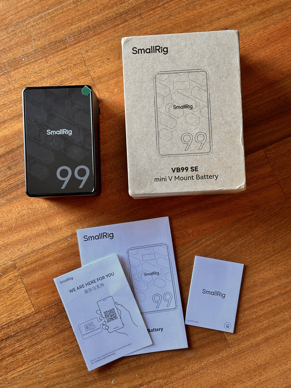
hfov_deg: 30.3
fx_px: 538
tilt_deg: -86.7
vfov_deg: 39.7
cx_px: 146
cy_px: 194
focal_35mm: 48
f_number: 1.78
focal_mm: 6.86
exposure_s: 1/60
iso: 100
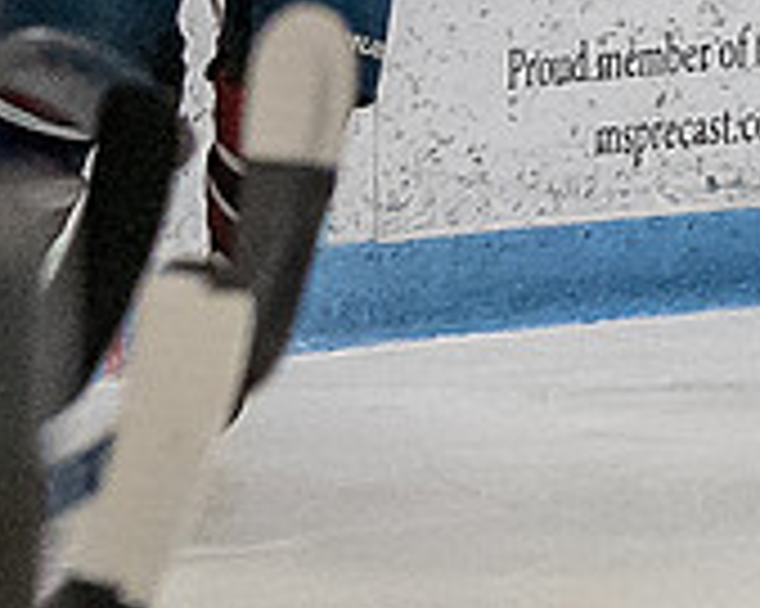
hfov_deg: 1.6
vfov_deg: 1.3
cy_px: -519
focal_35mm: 1211
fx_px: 27223
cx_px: 824
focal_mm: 102
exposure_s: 1/800
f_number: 4
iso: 4000
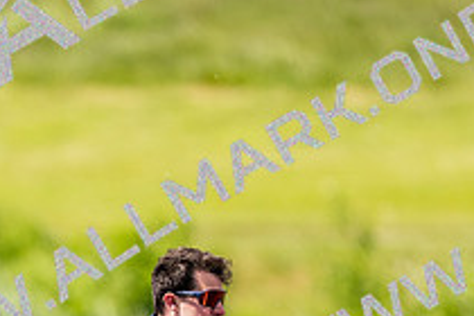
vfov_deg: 0.6
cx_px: 111
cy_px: 418
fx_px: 32730
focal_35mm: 2486
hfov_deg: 0.8
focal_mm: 600
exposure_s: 1/2500
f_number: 4
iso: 320
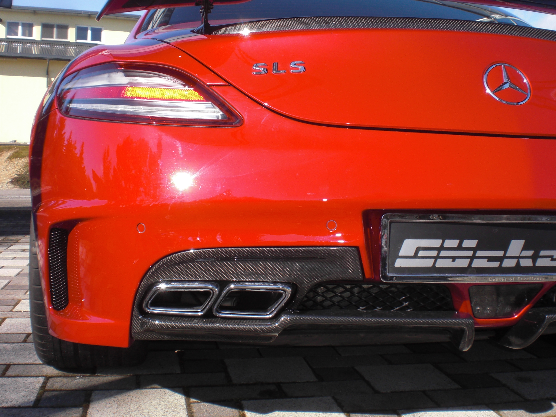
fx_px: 707
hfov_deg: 42.9
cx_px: 303
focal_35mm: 44
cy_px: 211
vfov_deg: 32.9
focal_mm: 6.3
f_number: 5.6
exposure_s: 1/200
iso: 64
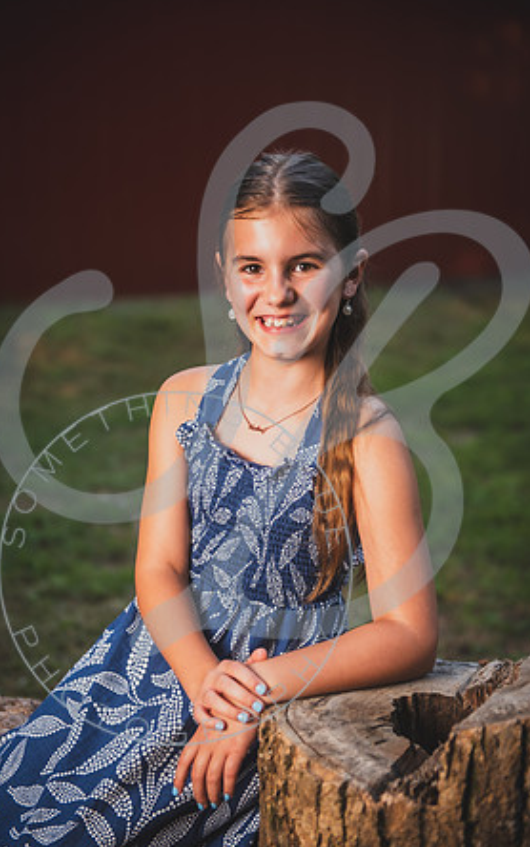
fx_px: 1477
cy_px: 424
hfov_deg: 20.3
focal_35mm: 64
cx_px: 261
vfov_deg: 32.0
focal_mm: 62
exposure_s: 1/200
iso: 100
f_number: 2.8
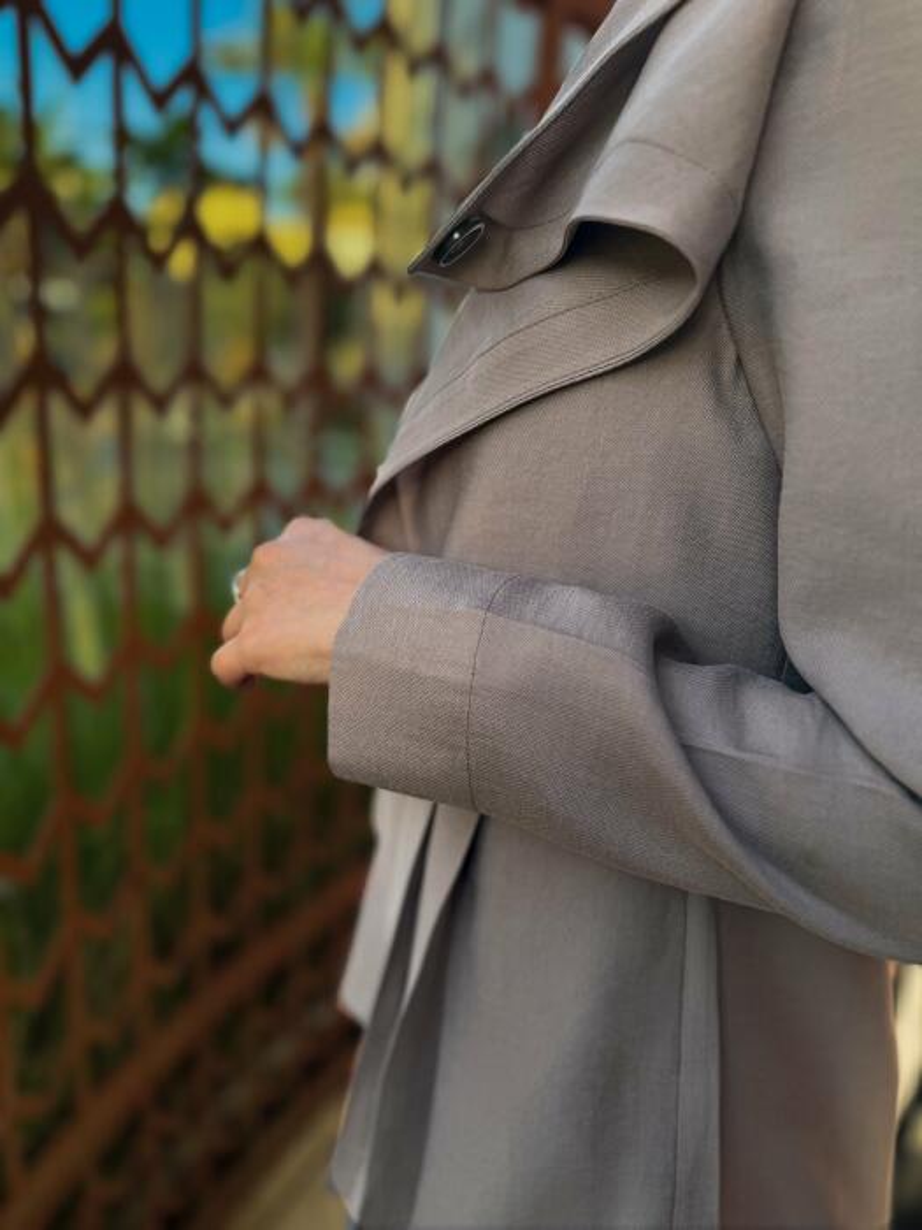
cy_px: 615
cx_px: 461
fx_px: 852
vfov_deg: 71.6
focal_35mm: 24
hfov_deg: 56.8
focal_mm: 6.76
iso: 100
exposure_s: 1/470
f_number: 1.8
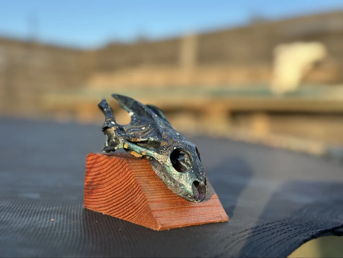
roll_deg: -1.8
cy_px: 129
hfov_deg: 39.6
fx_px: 476
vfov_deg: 30.3
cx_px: 172
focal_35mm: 48
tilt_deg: -0.7
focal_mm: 6.86
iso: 80
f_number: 1.78
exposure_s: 1/880
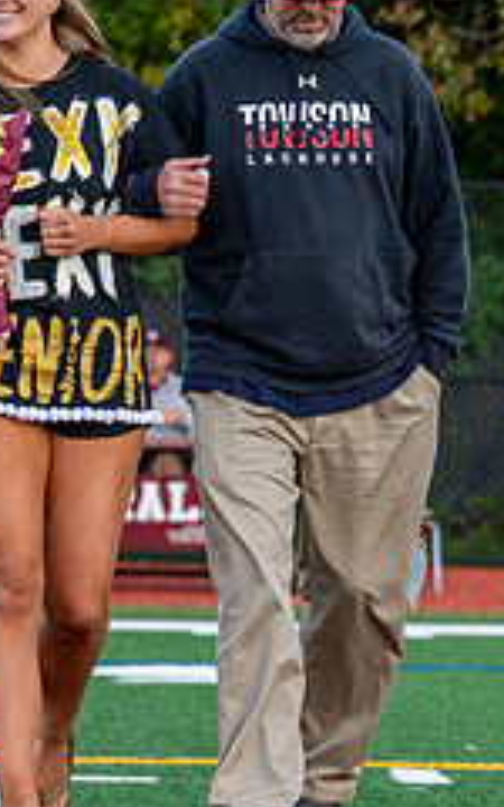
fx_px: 7516
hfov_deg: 3.8
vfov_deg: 6.1
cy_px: 435
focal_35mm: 342
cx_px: 348
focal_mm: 86
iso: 1400
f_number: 3.5
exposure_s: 1/1000
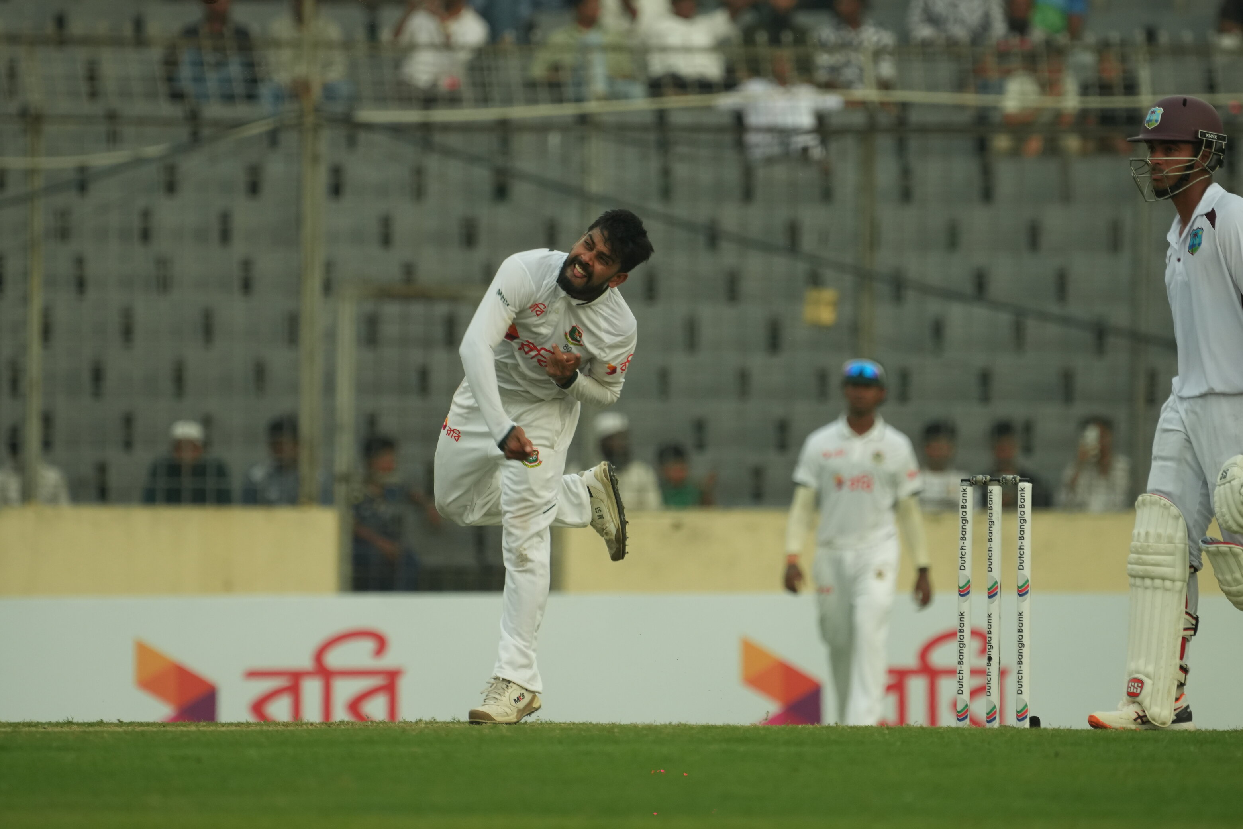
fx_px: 31073
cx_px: 622
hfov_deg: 2.3
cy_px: 414
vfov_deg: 1.5
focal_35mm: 900
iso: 640
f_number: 6.3
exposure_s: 1/1000
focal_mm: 600
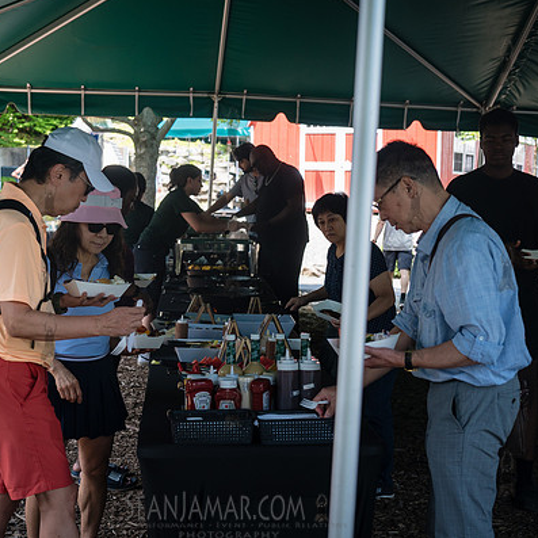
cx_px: 178
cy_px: 264
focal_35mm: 71
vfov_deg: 24.3
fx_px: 1248
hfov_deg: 24.2
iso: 400
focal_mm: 42
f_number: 3.5
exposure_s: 1/400
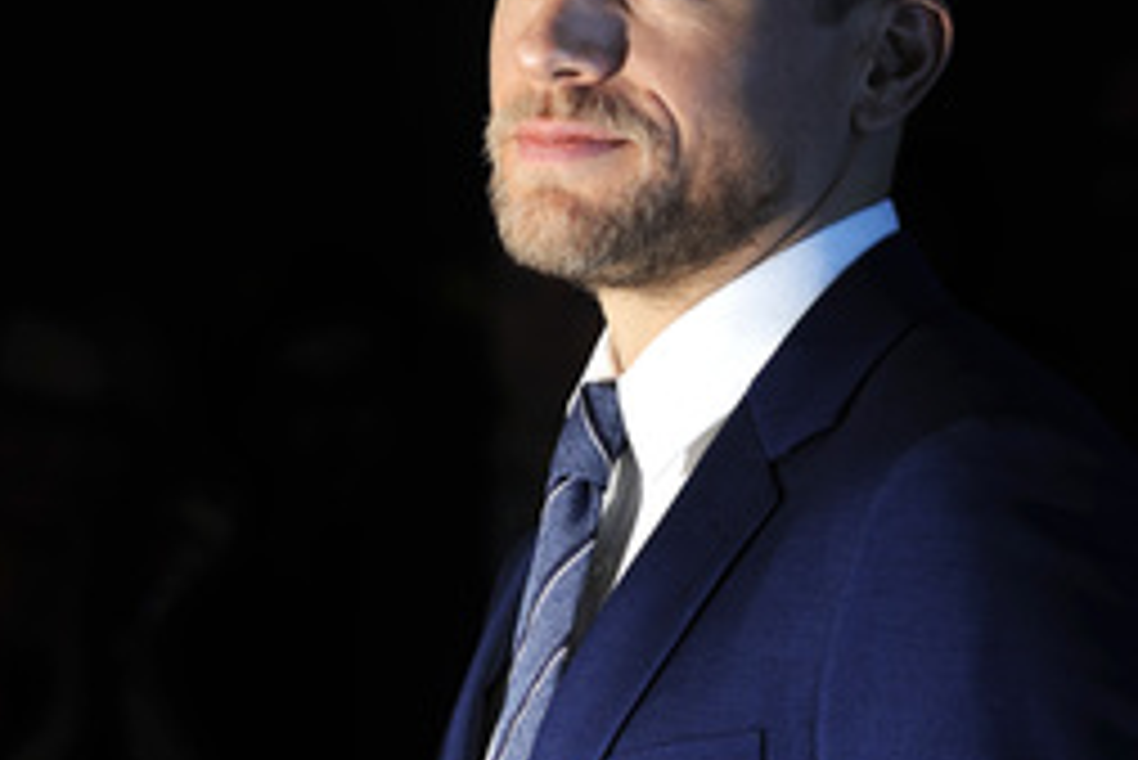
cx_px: 317
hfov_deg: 5.8
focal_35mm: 356
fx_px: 11260
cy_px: 243
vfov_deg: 3.9
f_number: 7.1
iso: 200
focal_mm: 200
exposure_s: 1/250
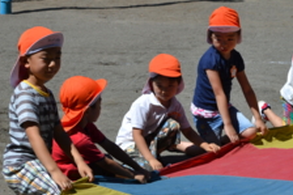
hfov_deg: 17.2
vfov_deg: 11.6
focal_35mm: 118
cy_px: 125
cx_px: 44
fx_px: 960
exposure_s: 1/250
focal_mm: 44
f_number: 8
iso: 100
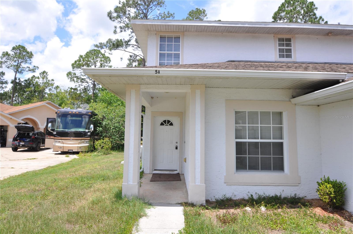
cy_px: 117
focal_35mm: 21
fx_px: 206
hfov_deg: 81.3
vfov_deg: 59.3
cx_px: 176
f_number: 9
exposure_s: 1/320
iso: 200
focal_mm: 14
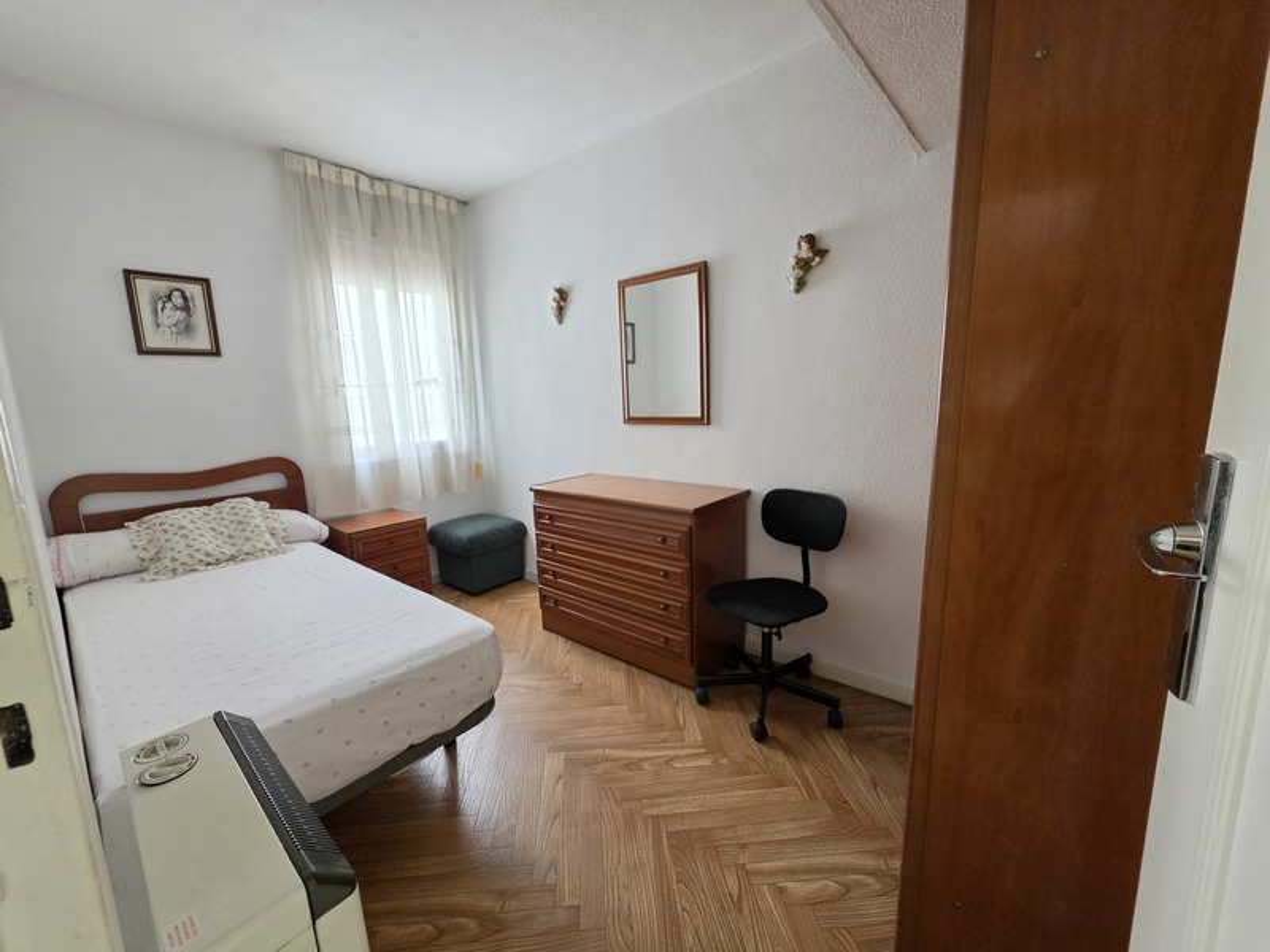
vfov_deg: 89.9
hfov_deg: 106.2
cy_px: 476
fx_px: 477
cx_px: 635
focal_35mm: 13
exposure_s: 1/50
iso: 320
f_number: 1.9
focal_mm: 2.2
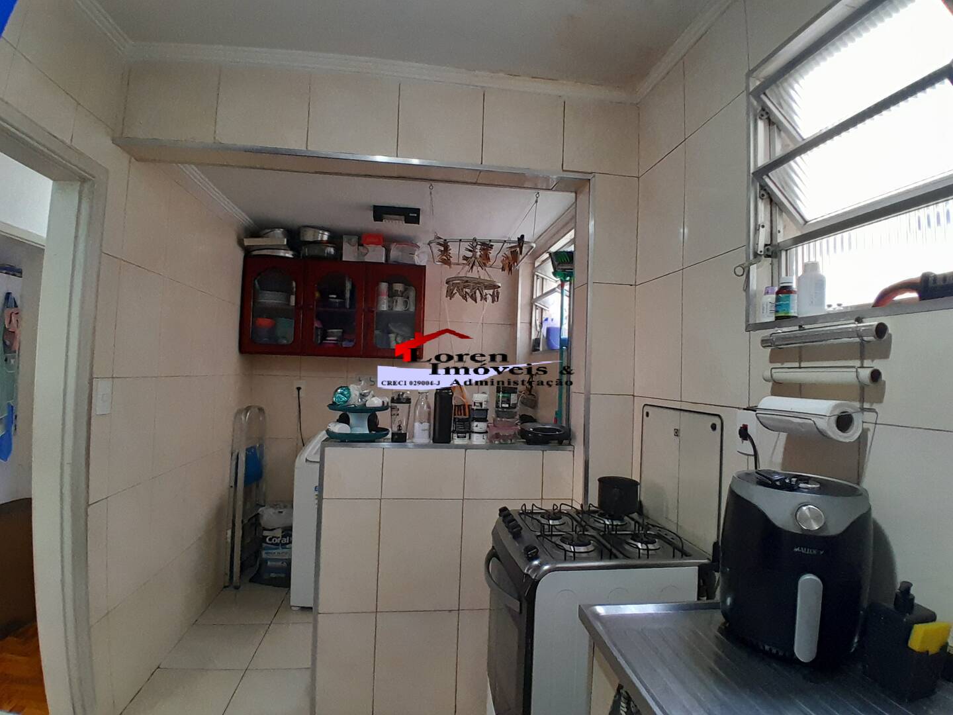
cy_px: 358
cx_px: 476
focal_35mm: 17
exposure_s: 1/40
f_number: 2.2
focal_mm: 1.46
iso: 160
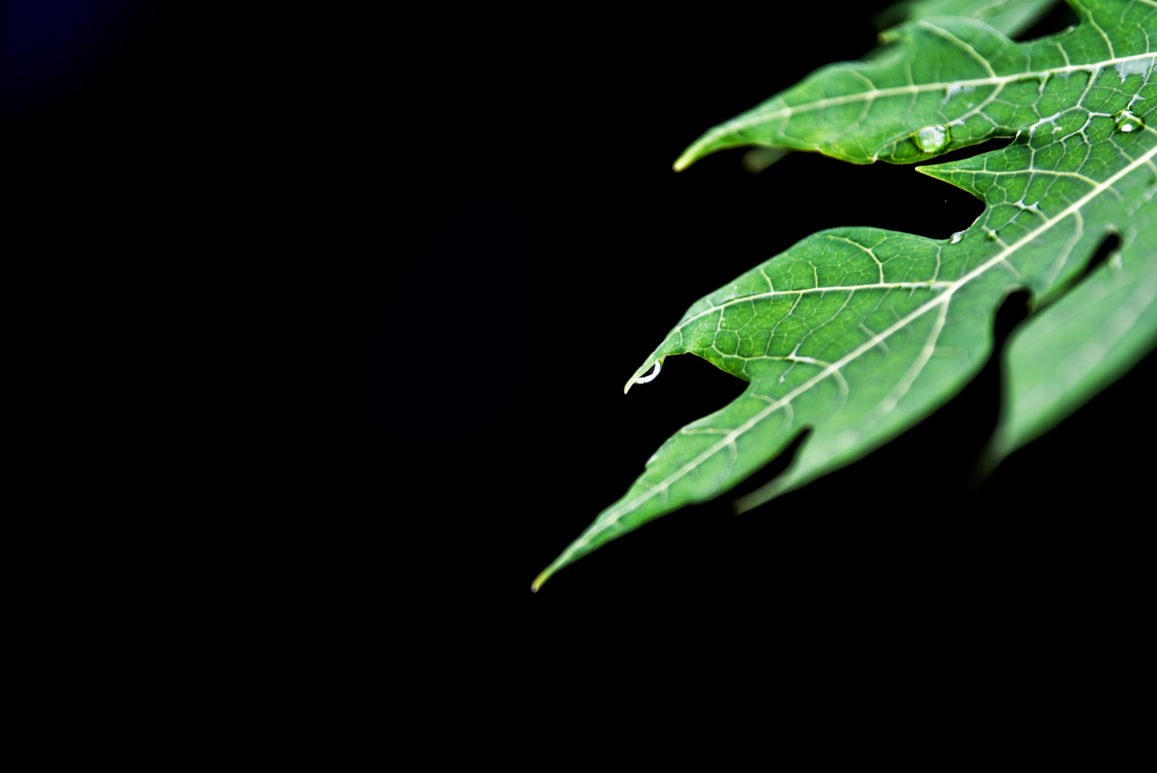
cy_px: 386
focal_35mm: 200
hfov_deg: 10.3
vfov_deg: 6.9
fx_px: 6430
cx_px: 578
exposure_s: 1/50
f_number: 2.8
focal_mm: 200
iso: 100
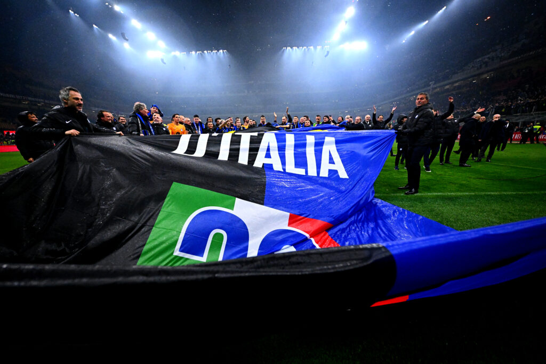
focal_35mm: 14
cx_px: 273
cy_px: 182
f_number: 2.8
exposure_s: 1/8000
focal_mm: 14
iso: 8000
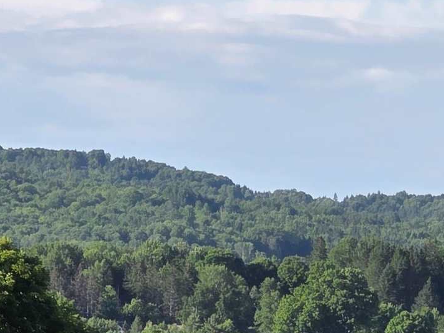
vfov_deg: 3.0
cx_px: 434
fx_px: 6335
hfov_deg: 4.0
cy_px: 485
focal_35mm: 494
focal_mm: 18.6
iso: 64
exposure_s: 1/1058
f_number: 3.4
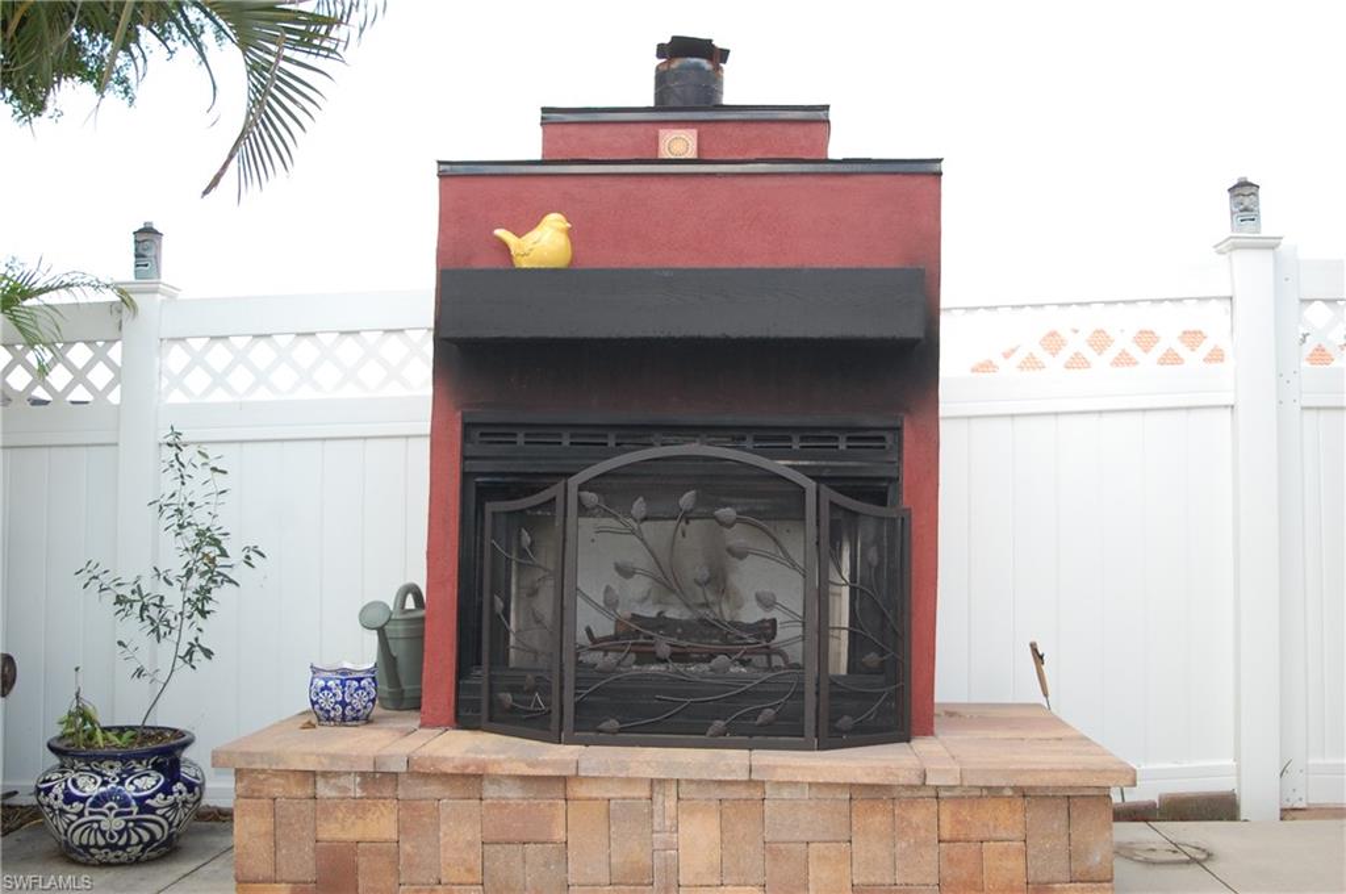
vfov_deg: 36.8
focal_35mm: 36
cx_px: 673
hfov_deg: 53.2
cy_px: 447
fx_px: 1344
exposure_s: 1/500
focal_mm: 24
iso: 400
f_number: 4
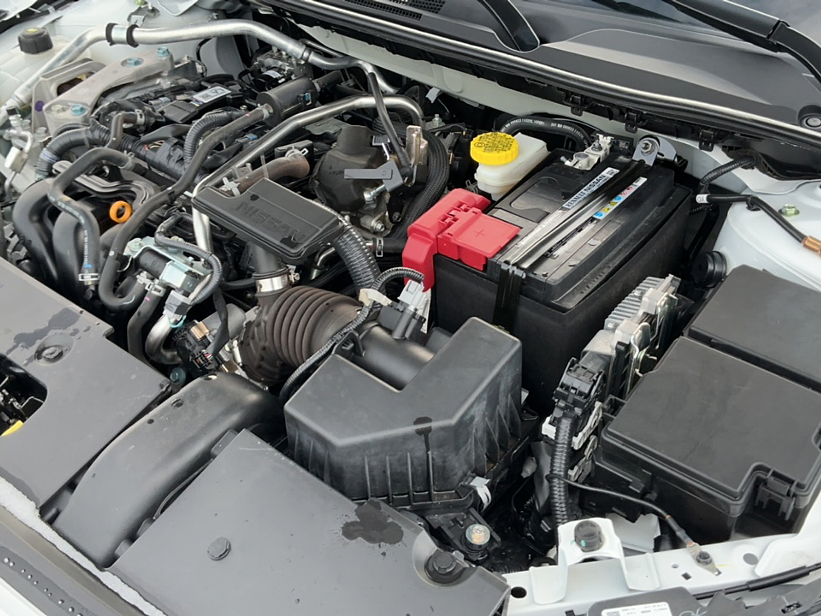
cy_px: 308
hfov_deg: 60.0
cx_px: 410
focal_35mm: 30
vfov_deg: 46.8
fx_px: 712
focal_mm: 3
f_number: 1.8
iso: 32
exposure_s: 1/120
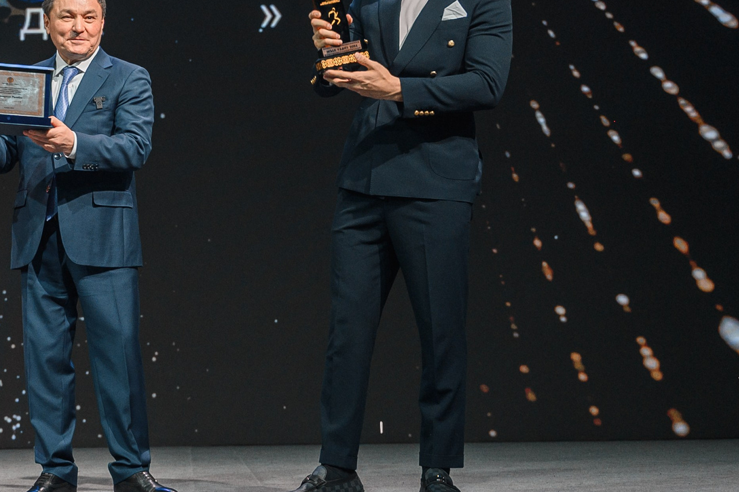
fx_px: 1786
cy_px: 88
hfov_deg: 23.1
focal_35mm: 87
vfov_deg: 15.6
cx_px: 156
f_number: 2.8
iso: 1000
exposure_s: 1/200
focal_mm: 36
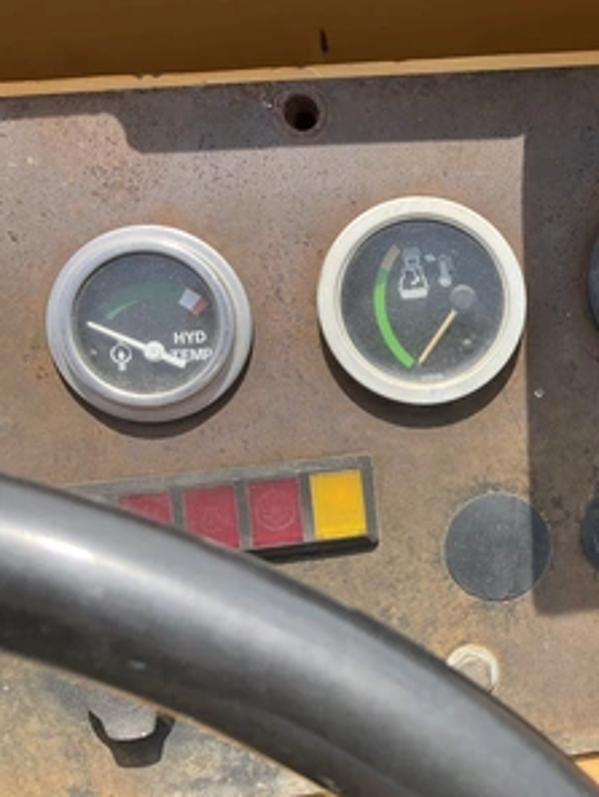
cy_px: 397
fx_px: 899
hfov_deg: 35.1
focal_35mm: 39
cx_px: 518
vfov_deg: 47.8
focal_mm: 3
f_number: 1.8
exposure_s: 1/749
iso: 25
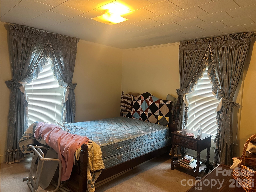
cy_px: 96
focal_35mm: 26
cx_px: 128
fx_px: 192
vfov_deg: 53.1
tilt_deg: -4.1
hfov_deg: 67.3
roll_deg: -2.2
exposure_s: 1/60
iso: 250
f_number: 1.5
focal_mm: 5.7
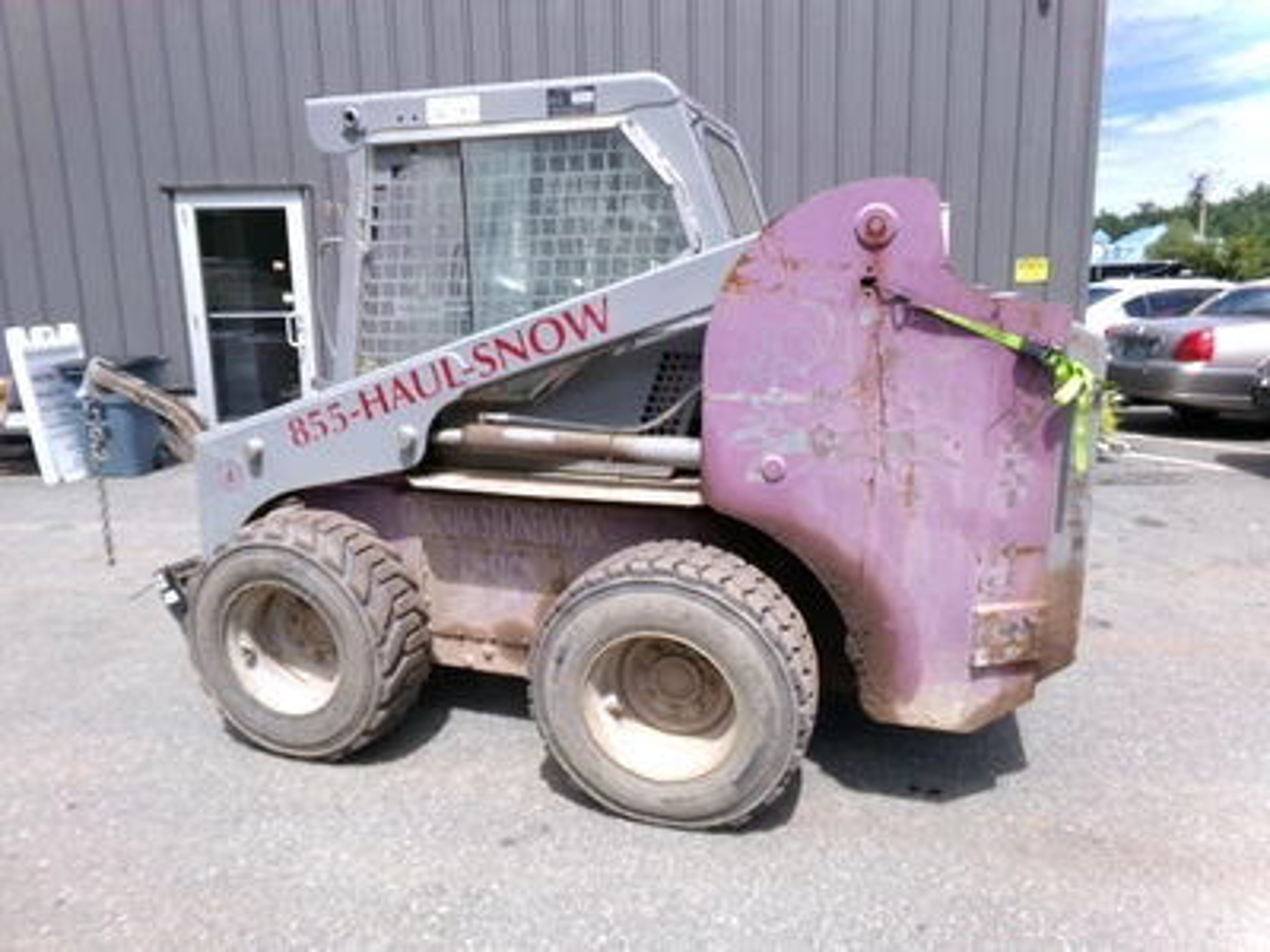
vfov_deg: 56.8
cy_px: 476
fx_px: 881
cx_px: 635
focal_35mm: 24
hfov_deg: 71.6
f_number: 11.07
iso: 100
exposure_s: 1/90
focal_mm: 4.3
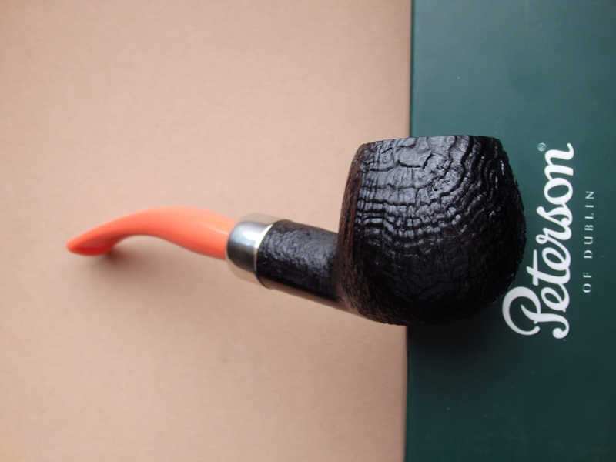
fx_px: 872
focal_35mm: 49
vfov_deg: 29.7
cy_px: 231
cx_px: 308
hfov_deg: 38.9
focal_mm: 8.9
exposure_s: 1/8
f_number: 4
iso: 125
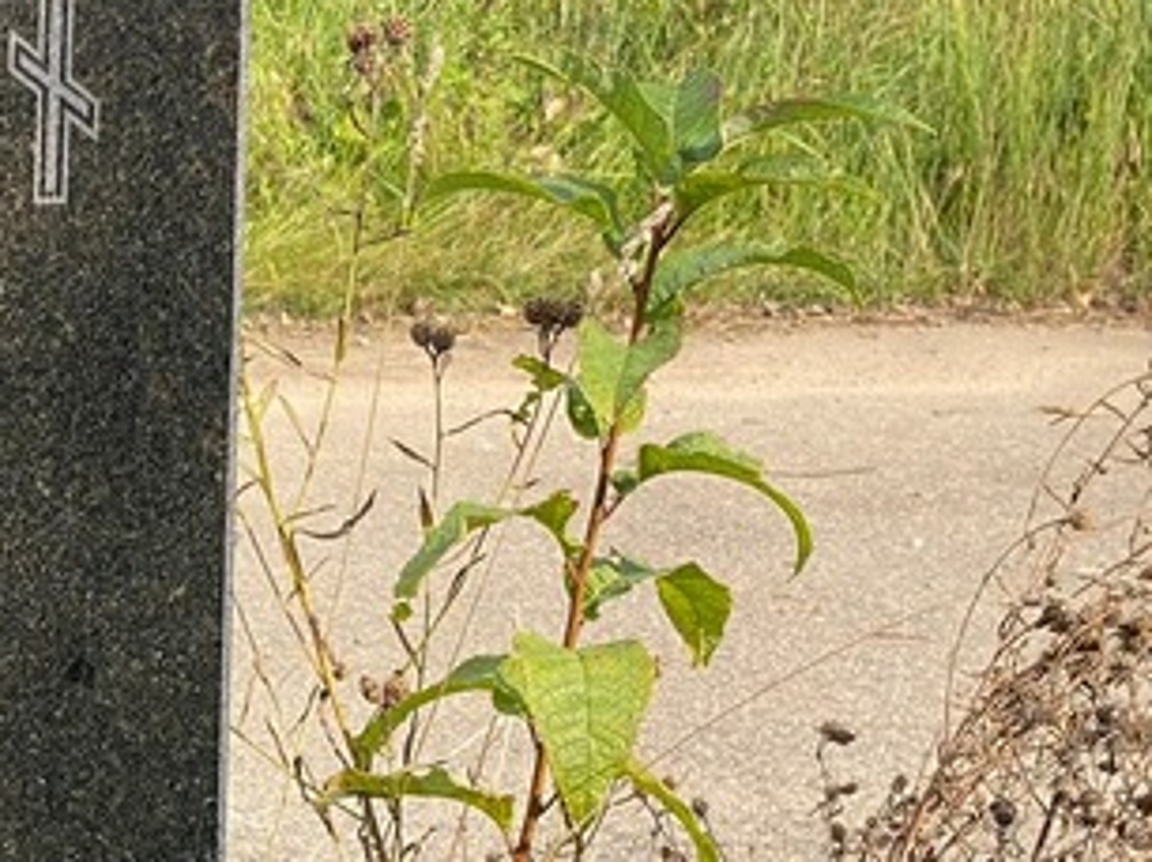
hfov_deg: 14.0
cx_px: -290
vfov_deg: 10.7
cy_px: 1020
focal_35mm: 136
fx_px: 4522
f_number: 2
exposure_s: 1/592
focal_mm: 6
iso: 20
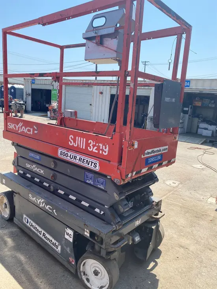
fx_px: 217
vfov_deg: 67.3
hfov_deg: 53.1
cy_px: 144
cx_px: 108
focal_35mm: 26
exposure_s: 1/2222
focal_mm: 4.25
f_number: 1.8
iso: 32
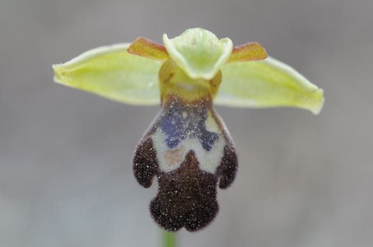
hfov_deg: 13.1
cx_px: 186
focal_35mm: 158
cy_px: 124
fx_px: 1630
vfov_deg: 8.7
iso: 1250
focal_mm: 105
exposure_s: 1/320
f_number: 9
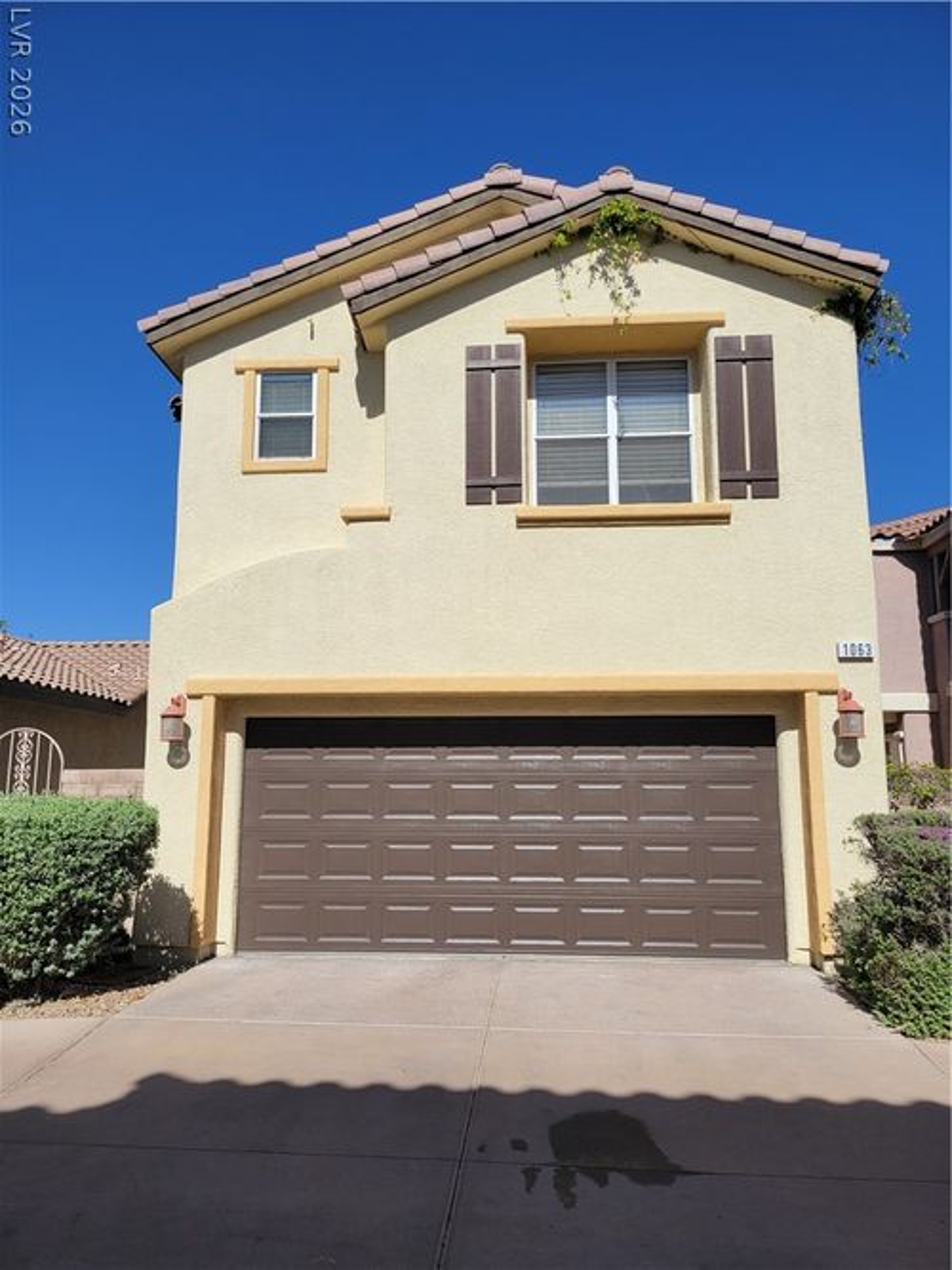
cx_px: 476
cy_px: 635
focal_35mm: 26
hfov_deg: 53.0
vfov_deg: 67.3
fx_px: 954
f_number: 1.8
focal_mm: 5.4
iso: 40
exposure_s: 1/4268
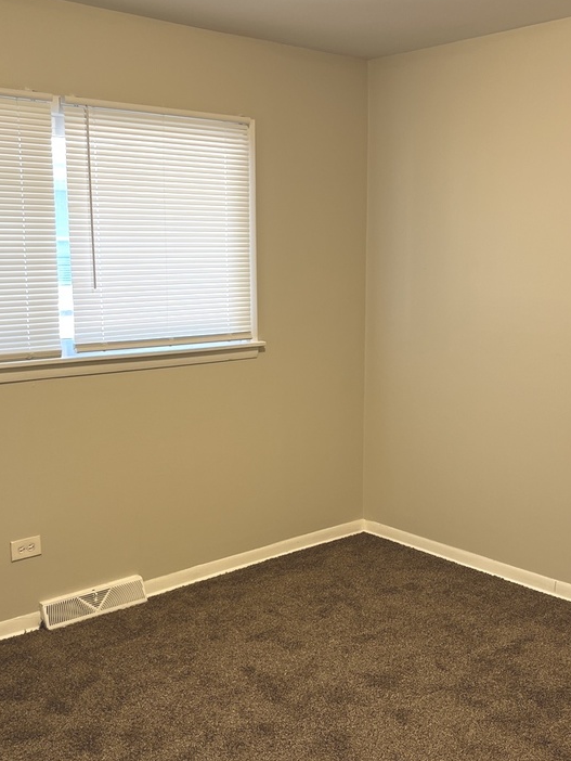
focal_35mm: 40
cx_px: 313
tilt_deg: -9.6
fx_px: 879
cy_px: 398
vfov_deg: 46.8
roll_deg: -0.6
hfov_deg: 35.9
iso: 80
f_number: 1.6
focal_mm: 5.1
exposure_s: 1/60
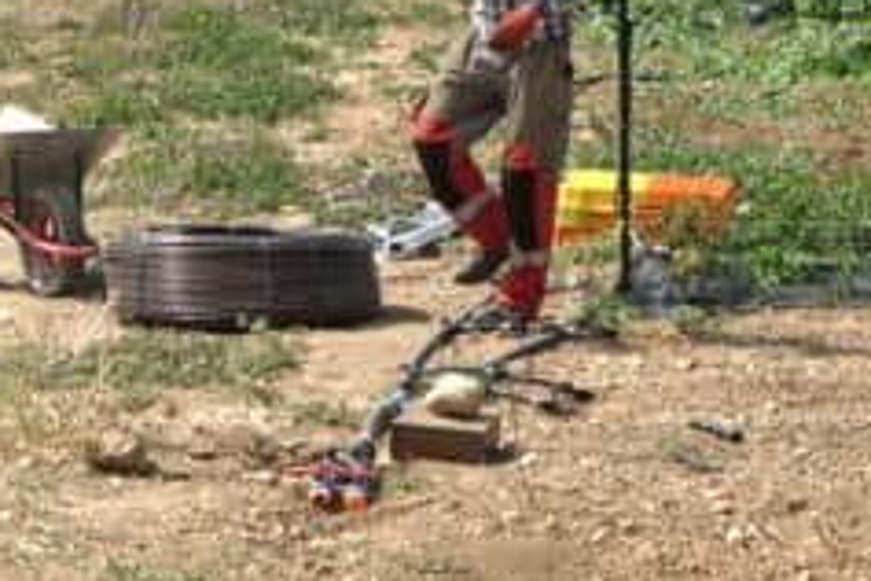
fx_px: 5492
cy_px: -774
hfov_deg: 8.9
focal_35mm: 227
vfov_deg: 5.8
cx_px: -279
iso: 80
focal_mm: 42
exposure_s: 1/200
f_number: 6.3
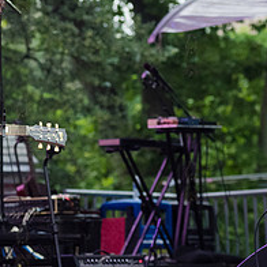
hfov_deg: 5.2
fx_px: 2906
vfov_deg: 5.3
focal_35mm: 333
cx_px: -3
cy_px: 66
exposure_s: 1/500
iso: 3200
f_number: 4.5
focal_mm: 112
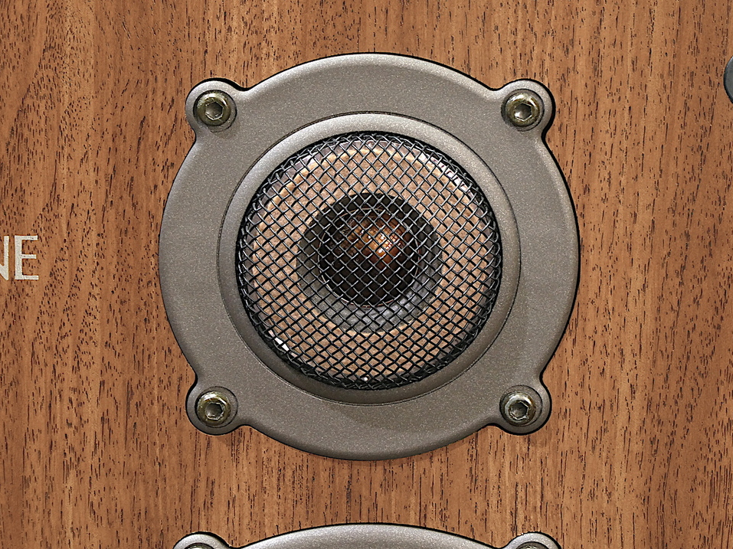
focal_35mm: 283
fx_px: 5990
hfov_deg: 7.0
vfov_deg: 5.2
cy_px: 274
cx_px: 367
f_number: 5.7
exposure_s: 1/2
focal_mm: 50.5
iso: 200
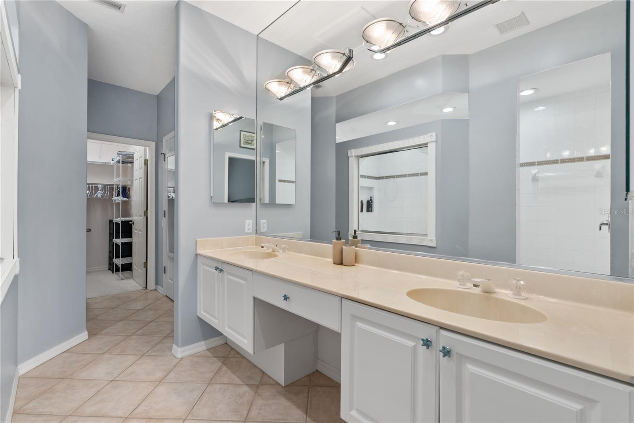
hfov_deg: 96.7
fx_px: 282
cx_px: 317
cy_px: 212
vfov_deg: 73.8
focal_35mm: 16
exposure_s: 1/10
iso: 400
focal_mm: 16
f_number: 9
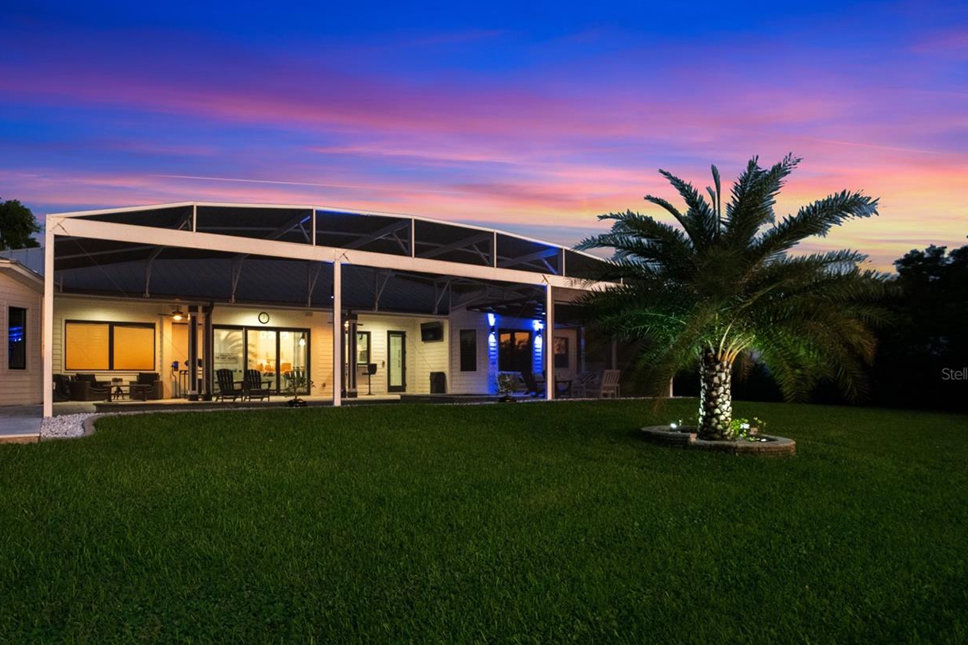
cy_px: 373
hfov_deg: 80.1
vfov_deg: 59.2
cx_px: 377
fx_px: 564
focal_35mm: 21
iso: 6400
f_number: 7.1
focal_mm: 16
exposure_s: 1/30
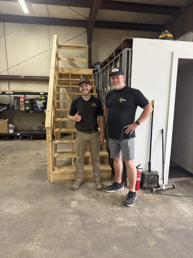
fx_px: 178
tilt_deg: -9.0
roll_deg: -0.2
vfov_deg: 71.6
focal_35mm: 24
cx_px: 96
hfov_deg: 56.8
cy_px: 129
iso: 125
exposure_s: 1/60
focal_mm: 6.76
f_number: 1.78
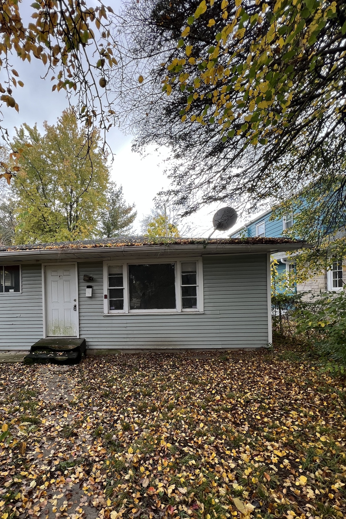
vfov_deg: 96.2
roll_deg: +1.4
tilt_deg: -1.5
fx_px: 231
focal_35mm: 16
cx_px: 122
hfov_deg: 72.1
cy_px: 293
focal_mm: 1.57
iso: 32
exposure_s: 1/192
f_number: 1.8
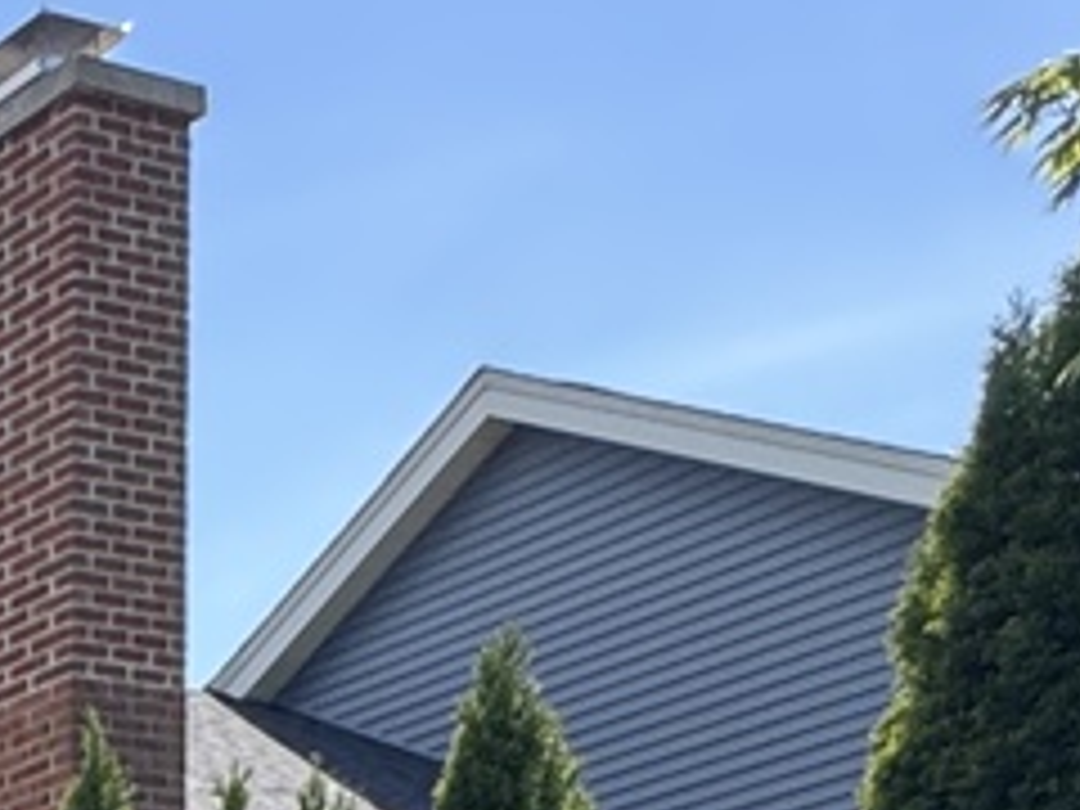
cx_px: -1354
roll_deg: +0.7
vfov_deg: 13.8
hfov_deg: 15.6
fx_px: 2621
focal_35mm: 84
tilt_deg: -3.3
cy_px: 1796
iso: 40
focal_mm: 2.22
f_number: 2.2
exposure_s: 1/600
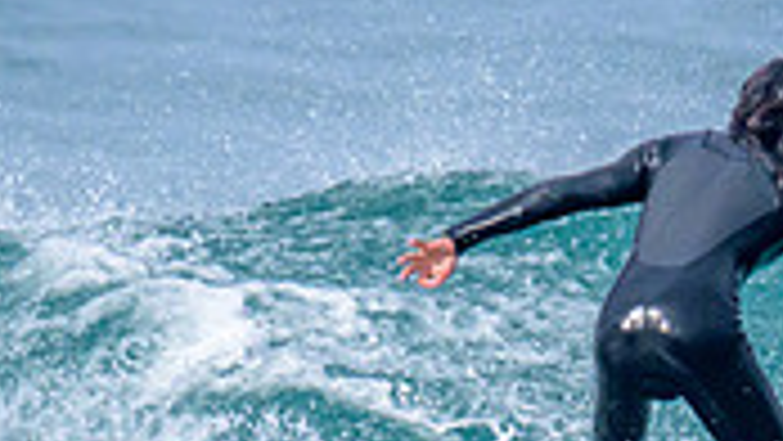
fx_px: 67663
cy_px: 381
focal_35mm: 3258
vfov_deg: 0.4
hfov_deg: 0.7
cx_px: 1131
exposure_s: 1/2000
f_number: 11
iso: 1400
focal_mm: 680
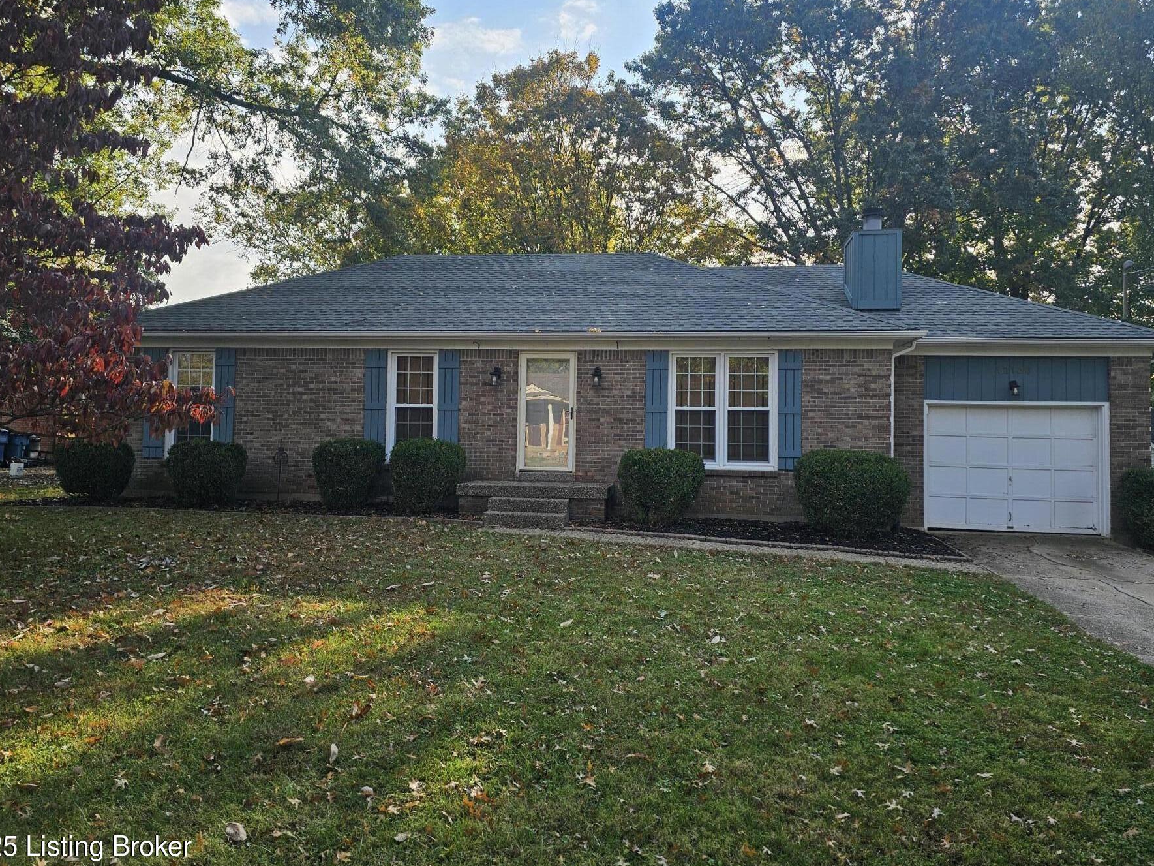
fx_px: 867
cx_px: 585
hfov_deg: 67.3
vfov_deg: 53.0
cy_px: 401
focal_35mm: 26
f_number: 1.7
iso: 10
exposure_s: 1/350
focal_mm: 6.3
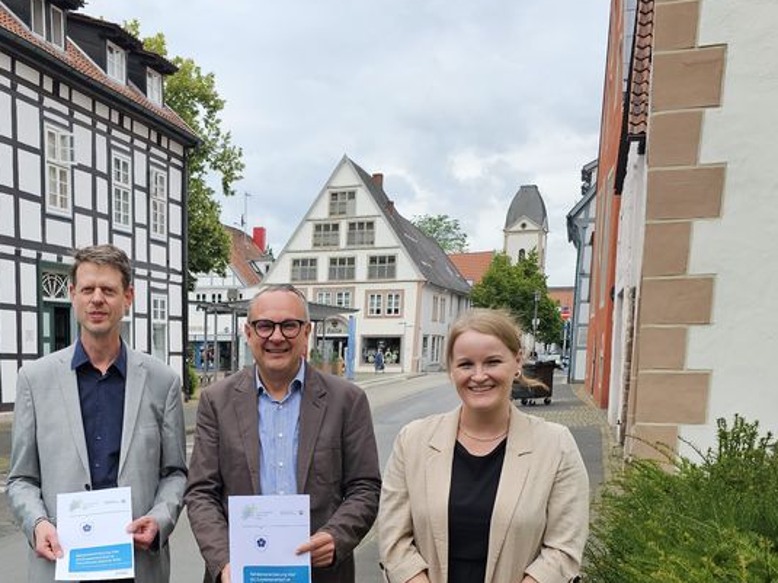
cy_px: 526
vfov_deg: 31.9
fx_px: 966
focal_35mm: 43
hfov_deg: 42.7
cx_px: 206
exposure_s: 1/719
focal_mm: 6.3
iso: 25
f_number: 1.7
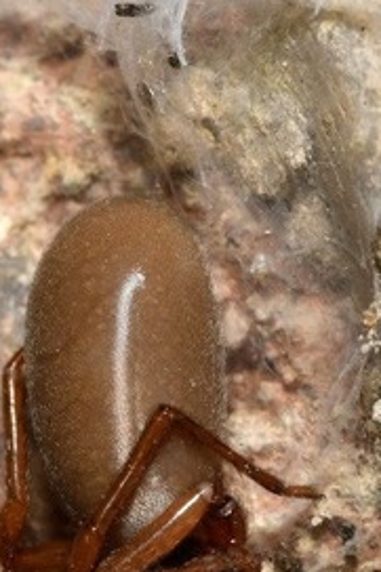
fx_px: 5900
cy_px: 580
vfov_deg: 5.5
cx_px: 175
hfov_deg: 3.7
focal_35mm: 371
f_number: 22
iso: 100
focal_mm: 105
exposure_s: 1/60
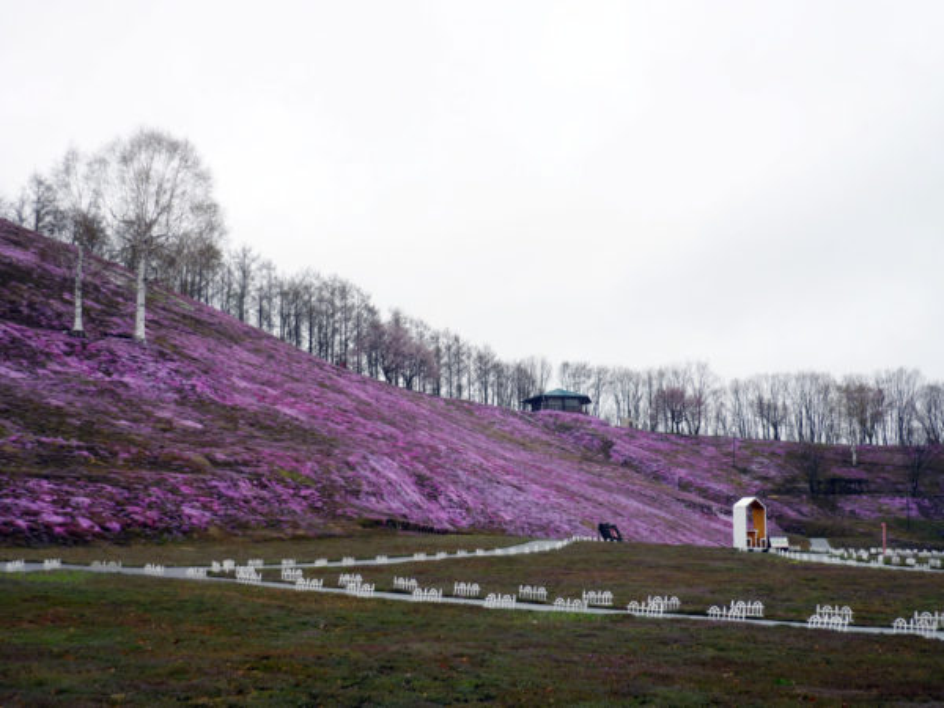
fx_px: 1200
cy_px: 354
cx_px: 472
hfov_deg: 42.9
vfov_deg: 32.9
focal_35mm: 44
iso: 100
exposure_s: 1/250
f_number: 3
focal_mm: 7.2
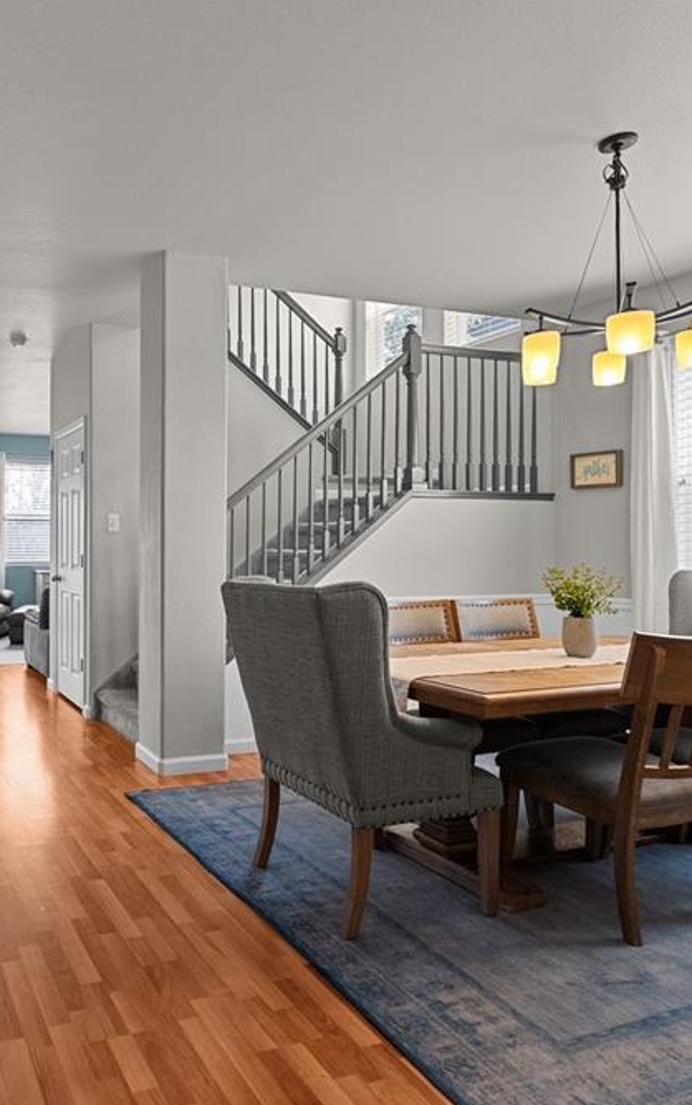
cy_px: 555
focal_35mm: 25
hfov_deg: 45.7
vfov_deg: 72.5
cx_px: 99
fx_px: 754
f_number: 8
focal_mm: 16
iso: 2000
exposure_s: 1/50
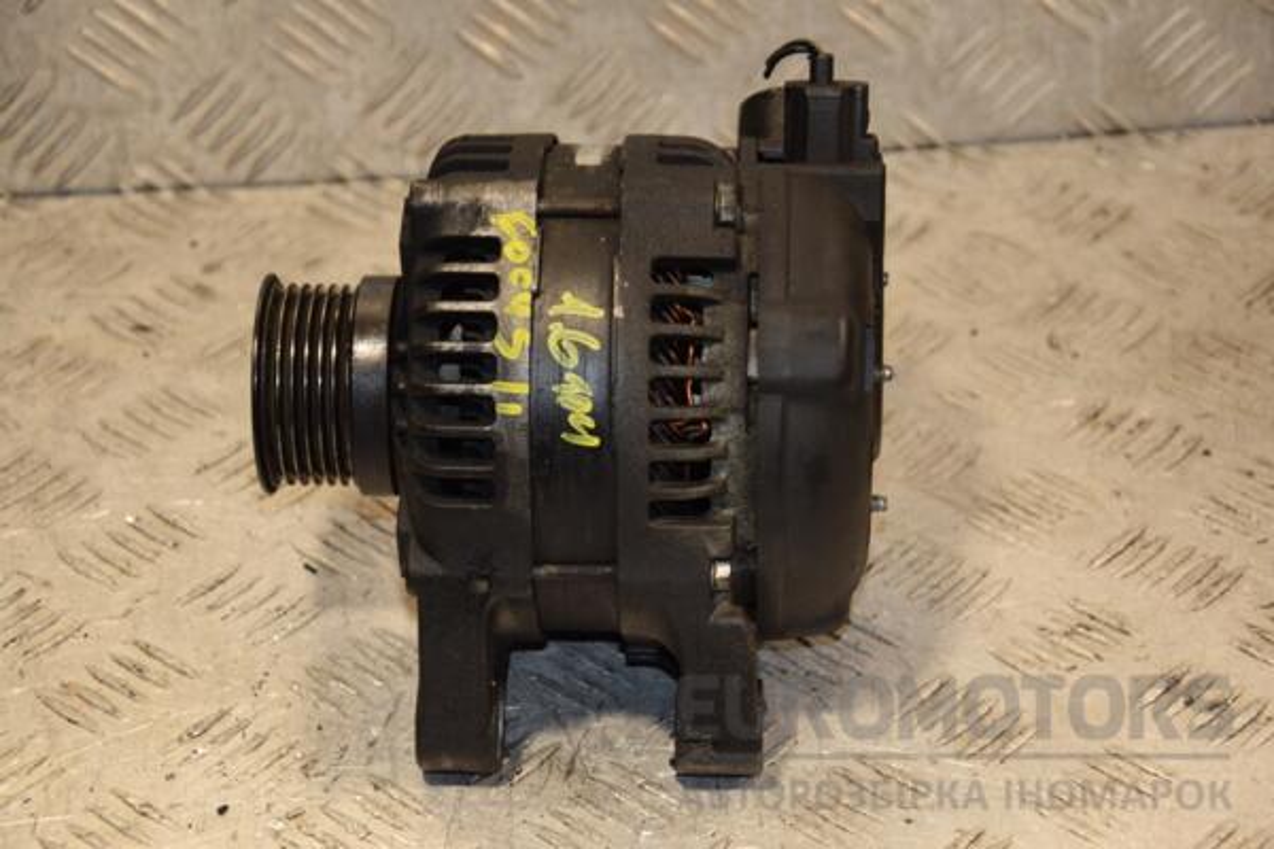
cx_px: 637
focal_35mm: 99
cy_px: 424
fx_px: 3503
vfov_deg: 13.8
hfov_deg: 20.6
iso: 800
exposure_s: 1/160
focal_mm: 66
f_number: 5.3
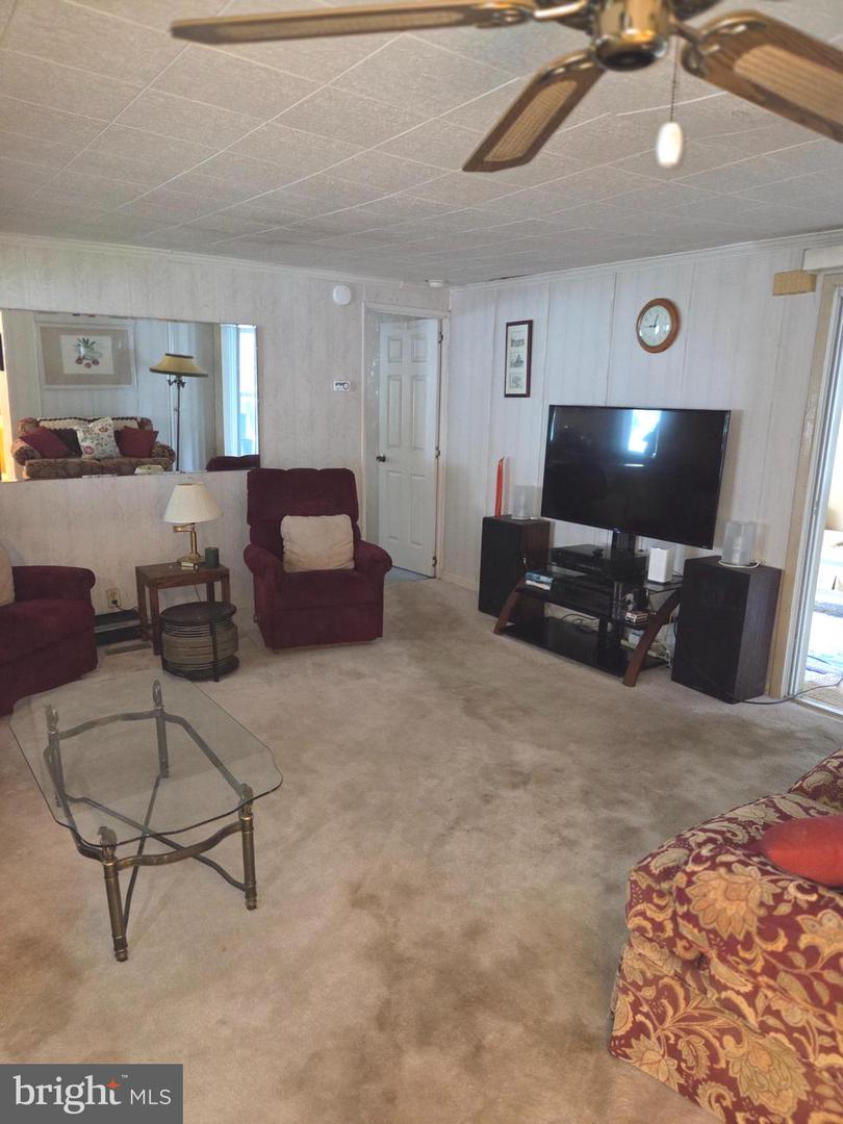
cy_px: 562
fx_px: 747
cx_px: 422
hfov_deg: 58.9
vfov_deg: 73.9
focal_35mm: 23
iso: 1600
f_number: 1.8
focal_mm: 5.4
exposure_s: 1/40
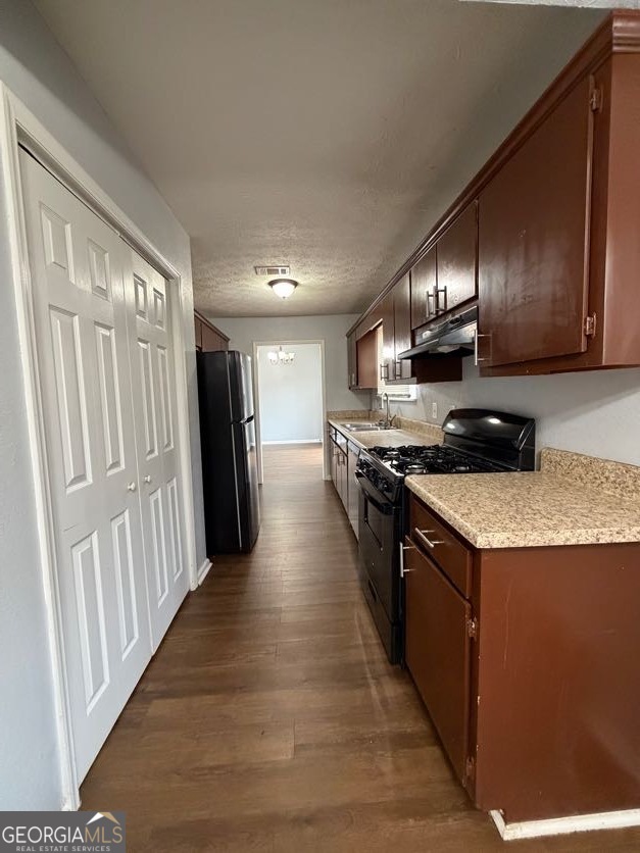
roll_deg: +1.3
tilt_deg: -4.7
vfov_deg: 102.1
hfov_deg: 85.7
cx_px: 320
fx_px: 345
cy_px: 426
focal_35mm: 14
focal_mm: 2.22
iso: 800
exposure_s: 1/60
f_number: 2.2
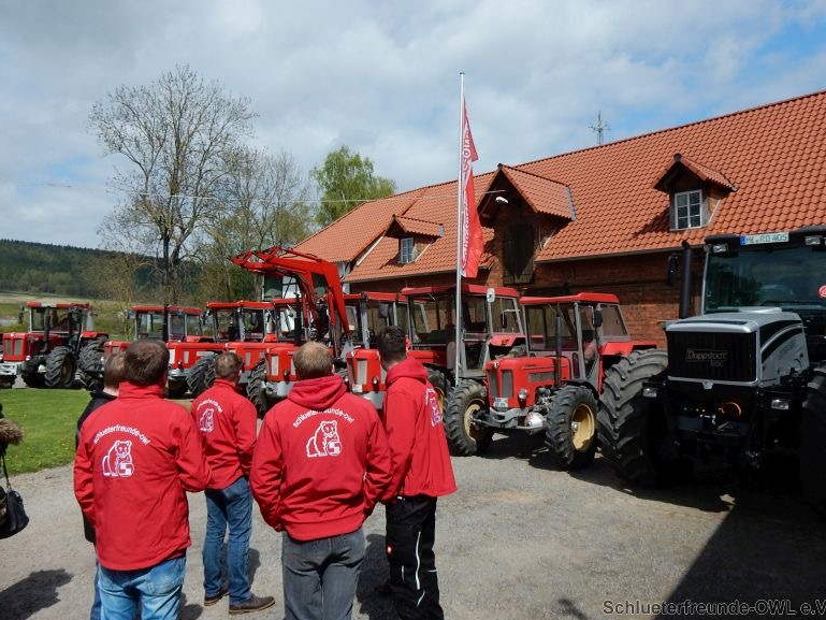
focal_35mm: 26
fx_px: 621
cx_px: 414
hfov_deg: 67.3
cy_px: 304
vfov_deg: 53.1
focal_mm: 4.5
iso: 125
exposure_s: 1/2000
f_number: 3.7
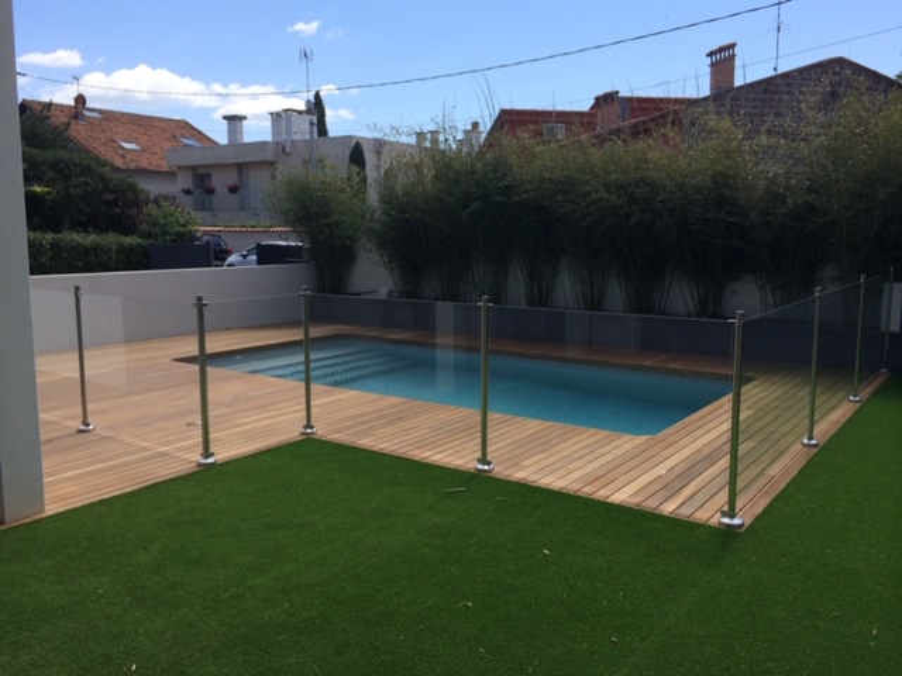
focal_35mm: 30
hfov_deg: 60.0
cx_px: 451
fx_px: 782
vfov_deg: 46.8
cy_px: 338
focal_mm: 4.12
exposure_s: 1/1709
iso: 32
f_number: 2.2
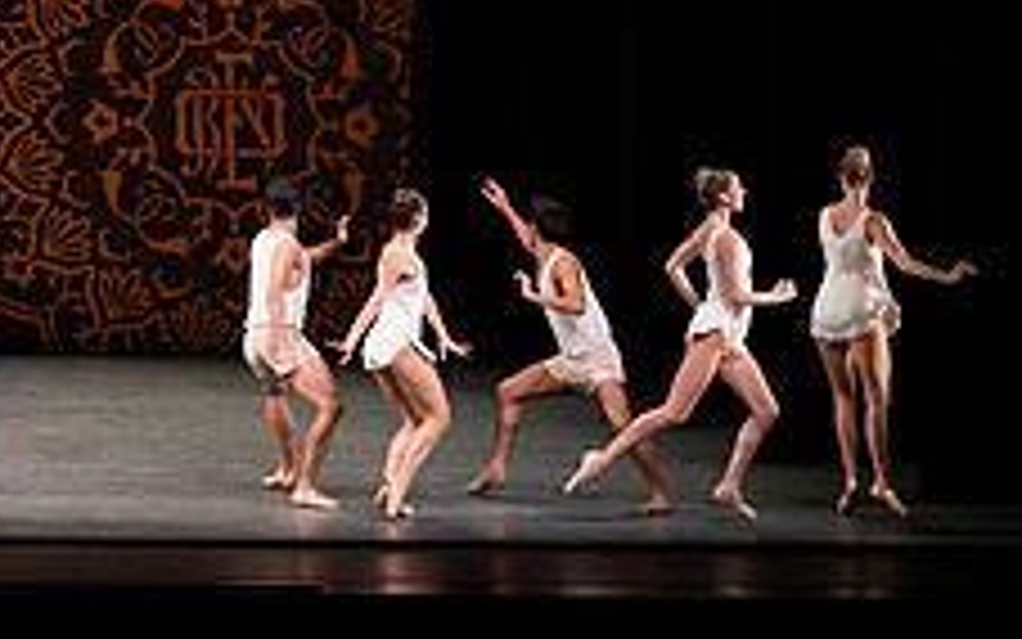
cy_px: -110
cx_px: -243
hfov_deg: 8.0
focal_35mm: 260
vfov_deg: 5.0
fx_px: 7244
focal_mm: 100
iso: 6400
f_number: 8
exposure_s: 1/400
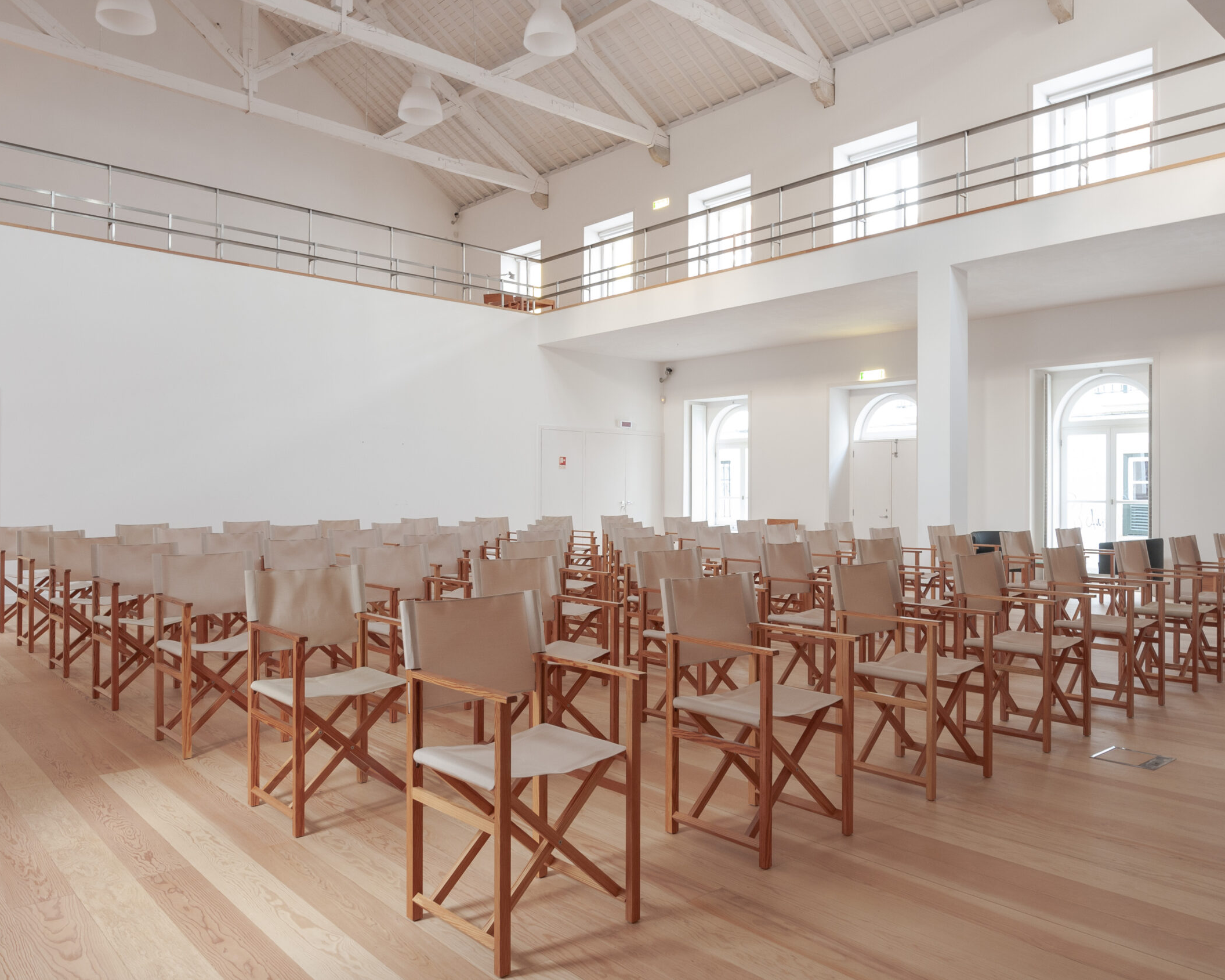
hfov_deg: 66.9
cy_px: 487
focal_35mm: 26
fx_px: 927
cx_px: 623
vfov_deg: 55.7
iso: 200
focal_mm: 15
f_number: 8
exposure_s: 5
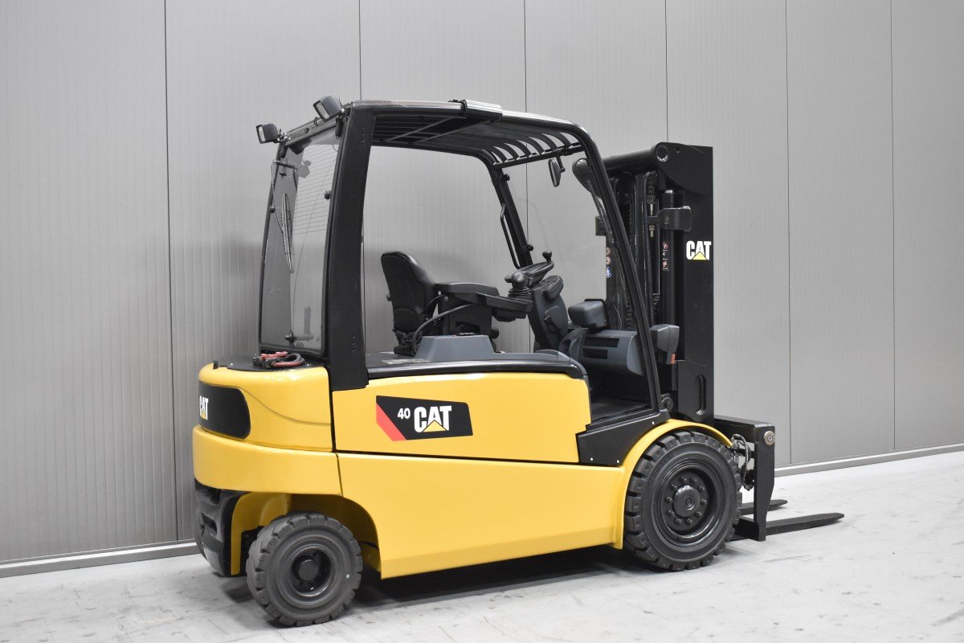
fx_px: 1084
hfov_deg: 47.9
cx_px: 482
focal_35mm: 40
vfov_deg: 33.0
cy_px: 322
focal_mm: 27
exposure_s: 1/25
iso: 1600
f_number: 5
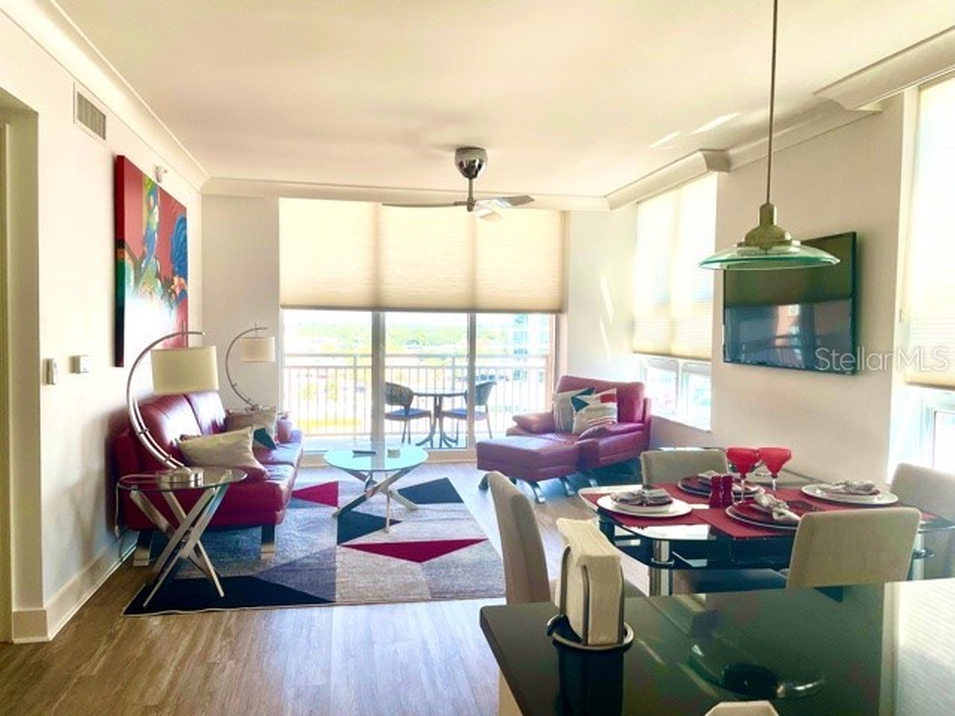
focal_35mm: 26
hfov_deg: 67.3
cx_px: 478
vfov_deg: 53.1
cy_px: 358
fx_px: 717
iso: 32
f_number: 1.6
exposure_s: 1/354
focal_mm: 4.2
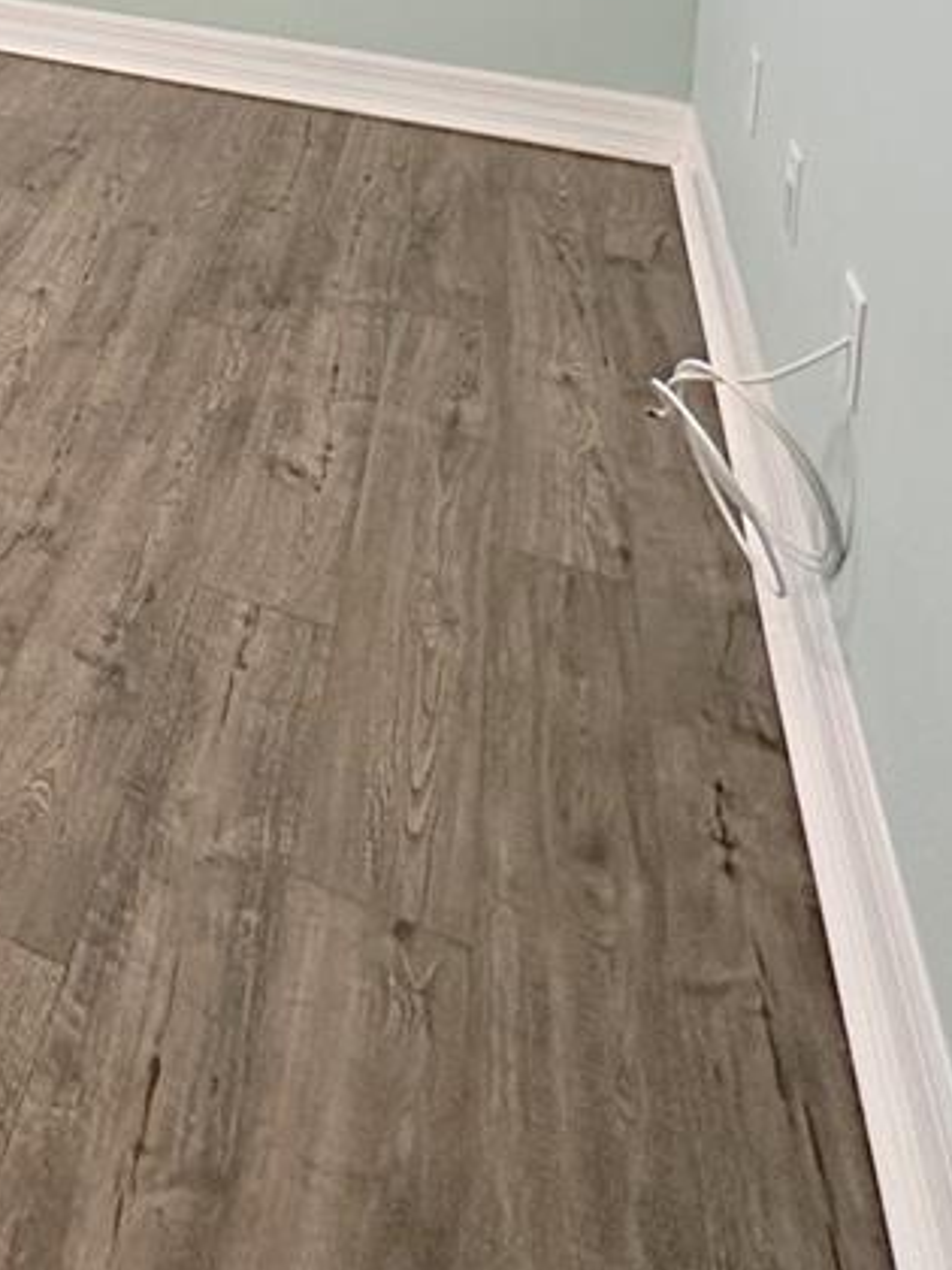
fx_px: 1467
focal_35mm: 40
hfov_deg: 29.2
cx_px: -284
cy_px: -296
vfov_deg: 35.4
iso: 160
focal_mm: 2.22
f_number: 2.2
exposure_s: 1/120
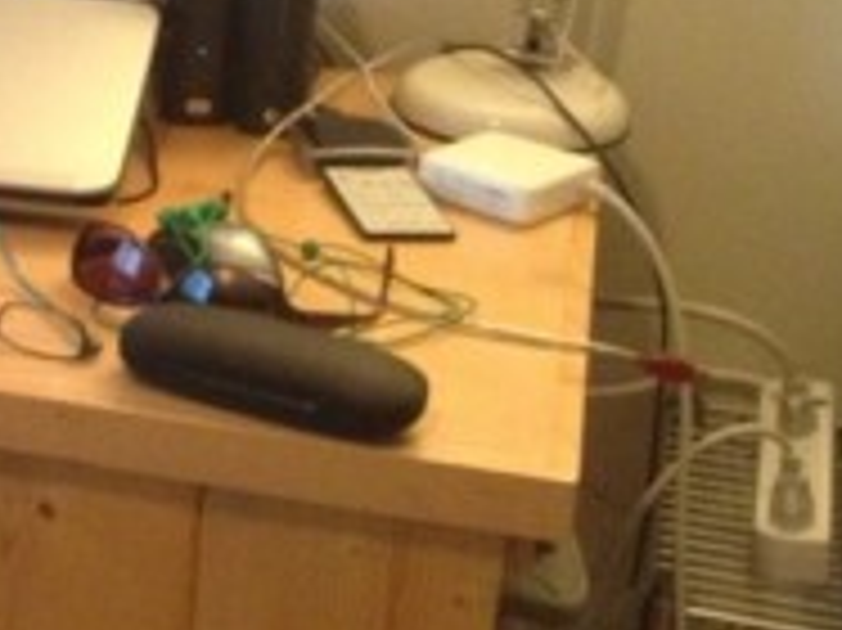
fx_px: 2917
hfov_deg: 14.8
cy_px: 36
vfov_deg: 12.2
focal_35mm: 120
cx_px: -545
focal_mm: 4.28
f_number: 2.4
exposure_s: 1/20
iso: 400
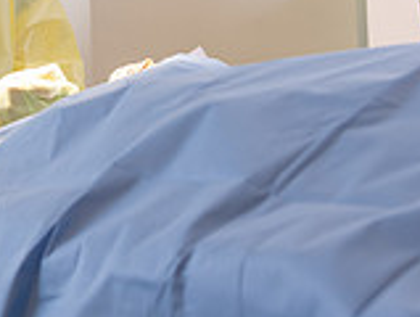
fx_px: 1702
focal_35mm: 140
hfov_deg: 13.9
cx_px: 13
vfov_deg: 10.4
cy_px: -120
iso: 400
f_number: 4
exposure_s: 1/200
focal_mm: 40
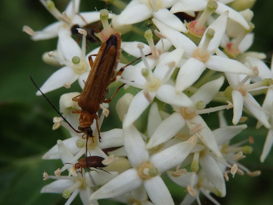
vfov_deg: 22.3
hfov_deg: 29.4
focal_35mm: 66
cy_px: 102
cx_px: 136
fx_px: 521
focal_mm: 11.9
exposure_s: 1/125
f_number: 4.4
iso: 100
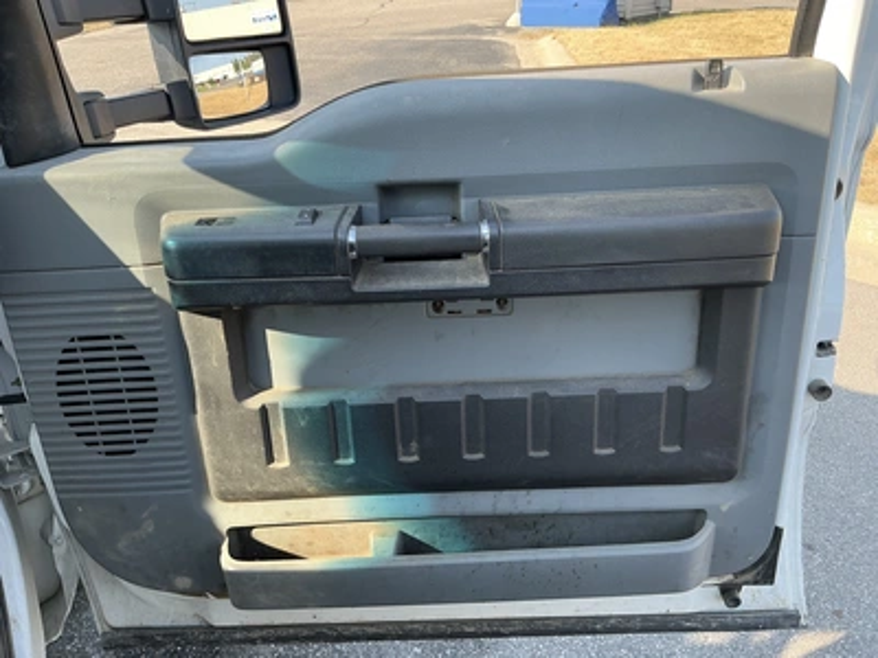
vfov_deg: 49.7
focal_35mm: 28
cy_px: 329
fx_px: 710
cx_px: 439
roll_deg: +1.6
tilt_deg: -27.7
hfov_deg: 63.4
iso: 25
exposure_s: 1/203
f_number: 1.8
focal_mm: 3
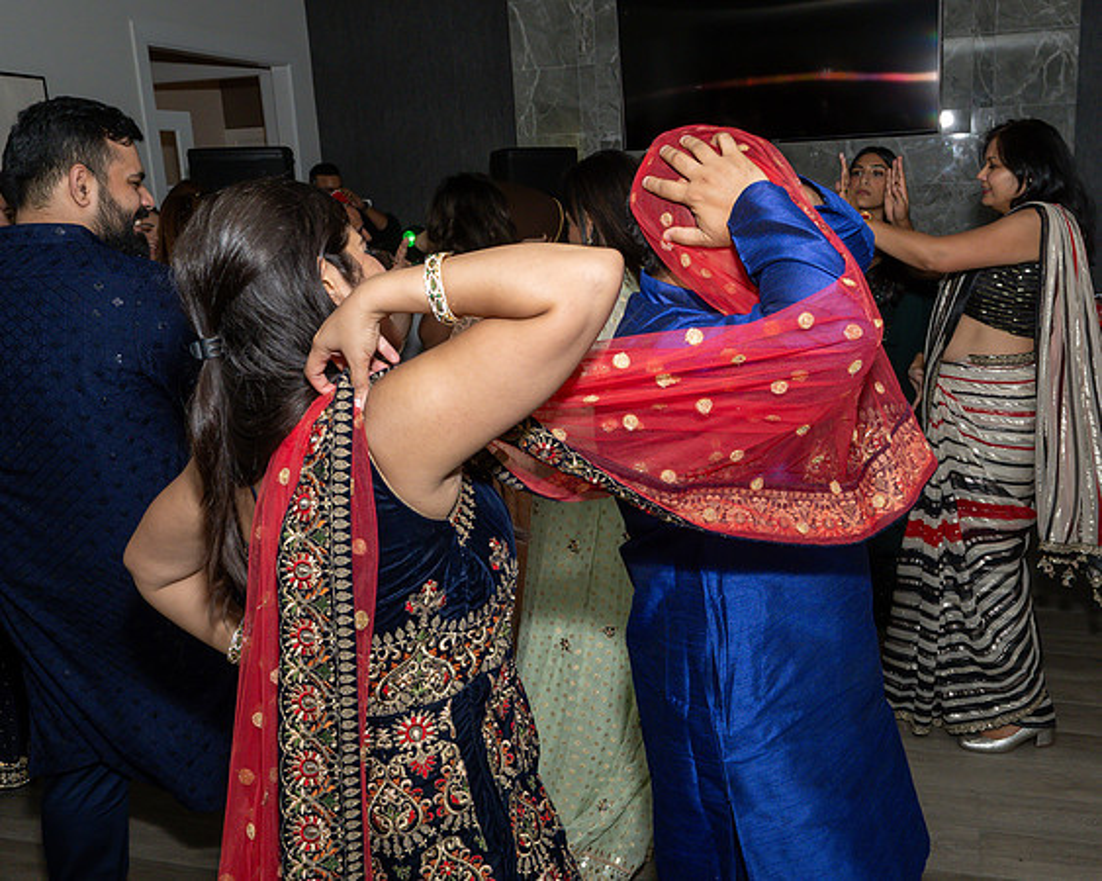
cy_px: 425
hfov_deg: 56.2
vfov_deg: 46.4
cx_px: 633
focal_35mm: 32
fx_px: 1027
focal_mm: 17
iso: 640
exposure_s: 1/250
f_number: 8
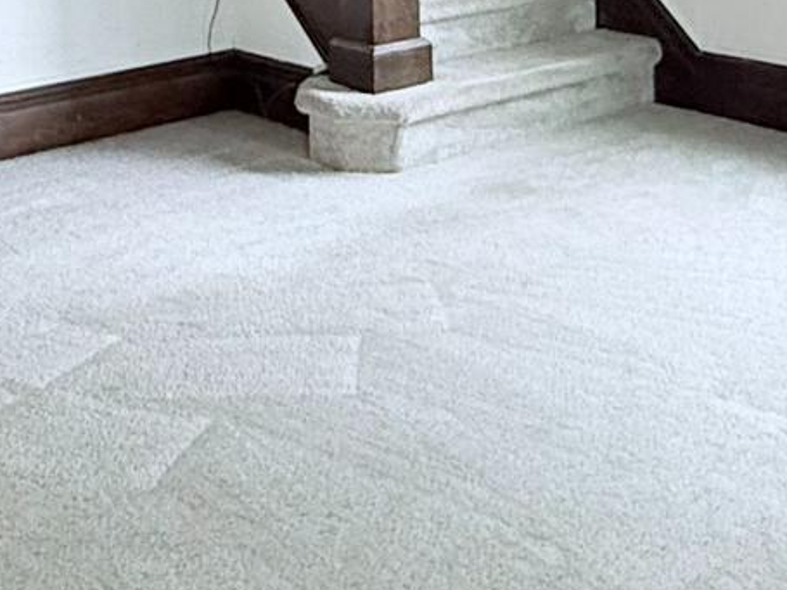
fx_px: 1432
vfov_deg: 20.9
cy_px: -202
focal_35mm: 63
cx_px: 375
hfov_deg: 30.7
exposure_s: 1/60
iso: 400
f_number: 2.2
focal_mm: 2.22
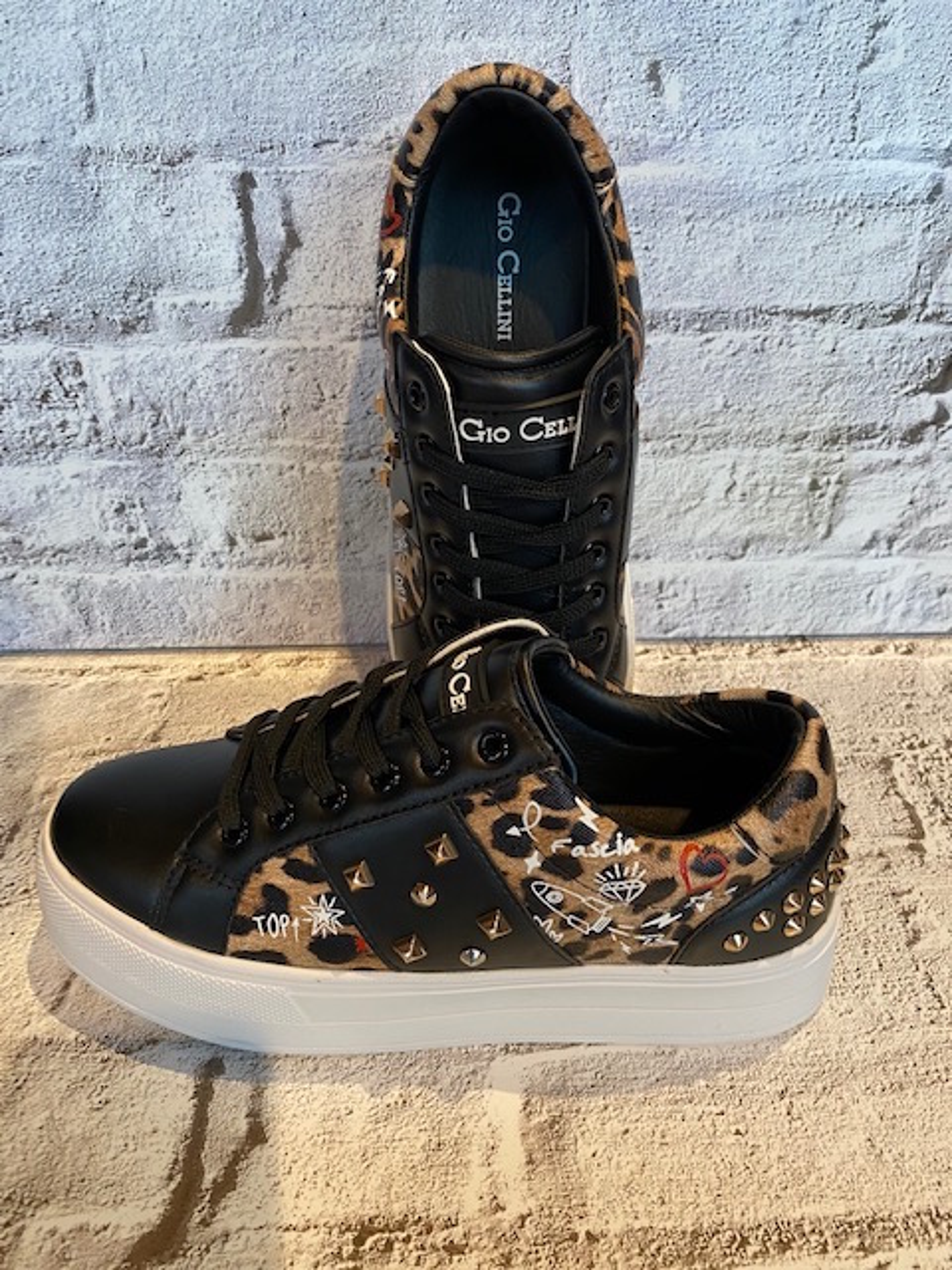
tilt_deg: -34.5
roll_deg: +1.4
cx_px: 476
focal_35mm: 26
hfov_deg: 53.1
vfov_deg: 67.3
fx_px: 953
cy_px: 635
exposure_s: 1/50
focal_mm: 4.25
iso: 64
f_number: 1.8
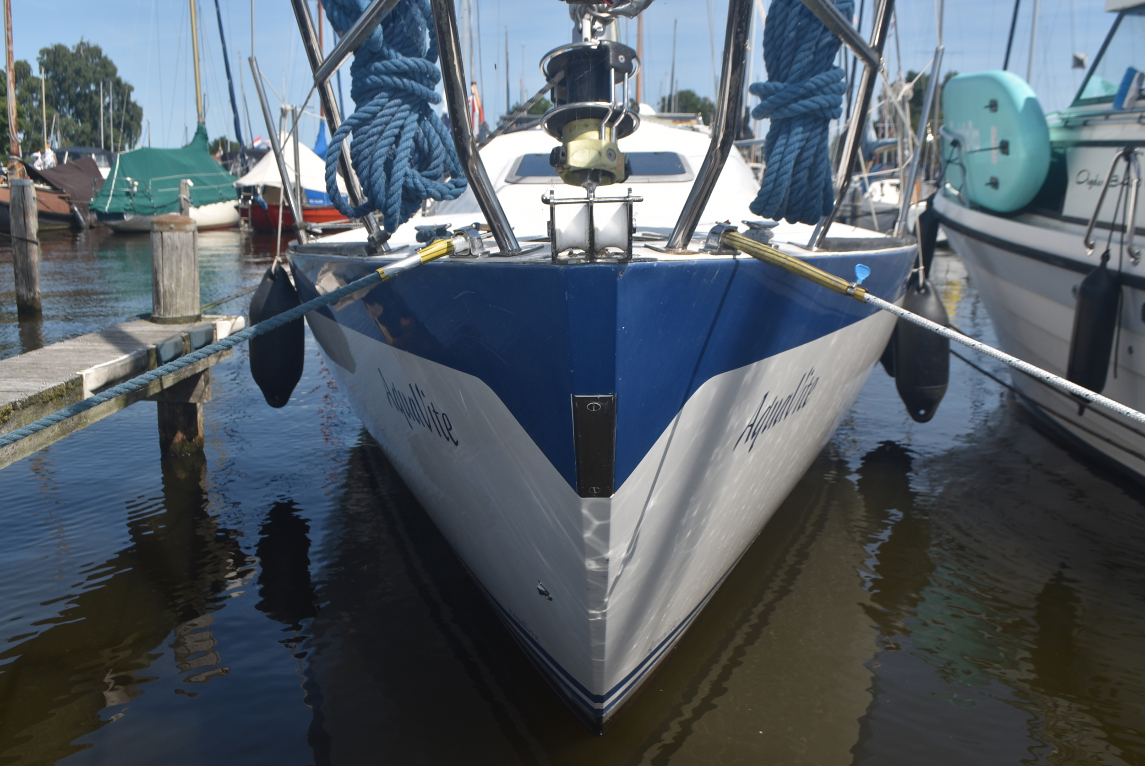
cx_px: 572
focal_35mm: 33
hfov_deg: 57.2
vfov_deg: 40.0
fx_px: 1050
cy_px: 383
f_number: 8
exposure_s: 1/200
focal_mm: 22
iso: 100
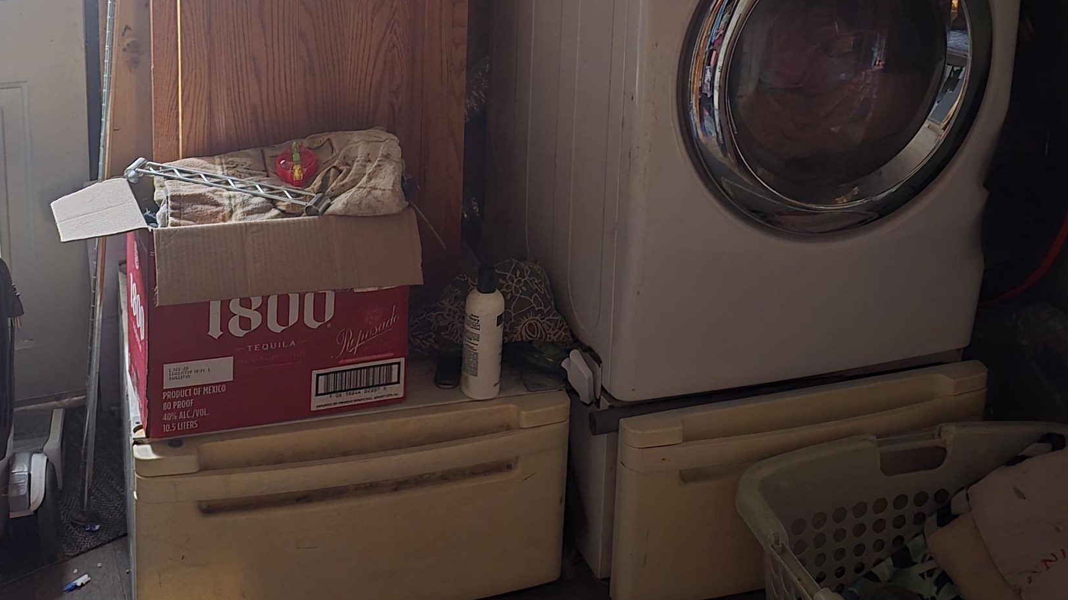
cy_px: -11
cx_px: 503
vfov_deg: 24.2
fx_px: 1331
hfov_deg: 43.7
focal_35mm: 47
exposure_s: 1/40
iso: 2500
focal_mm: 6.3
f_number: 1.7
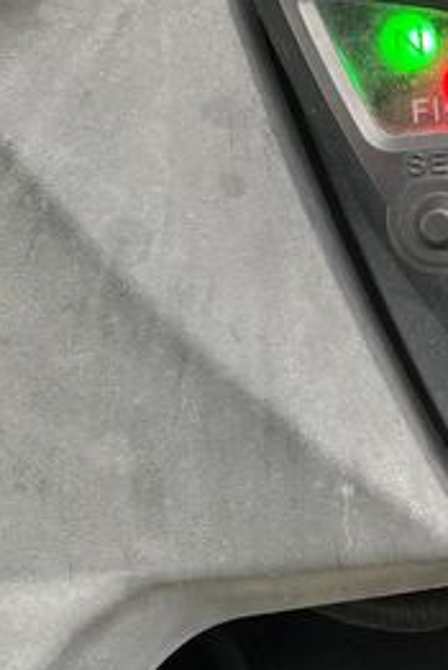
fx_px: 1230
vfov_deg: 29.3
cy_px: 72
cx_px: 653
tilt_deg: -39.8
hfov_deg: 18.5
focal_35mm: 66
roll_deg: -9.6
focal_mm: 4.25
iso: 64
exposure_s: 1/122
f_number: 1.8
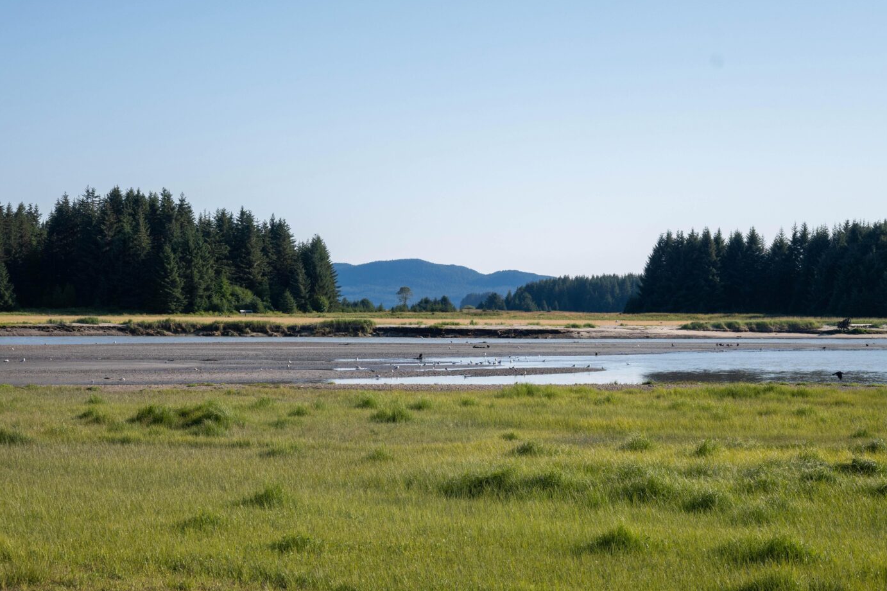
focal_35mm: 76
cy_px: 296
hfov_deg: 26.7
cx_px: 438
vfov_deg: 17.9
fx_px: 1872
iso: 160
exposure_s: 1/1000
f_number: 6.3
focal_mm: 50
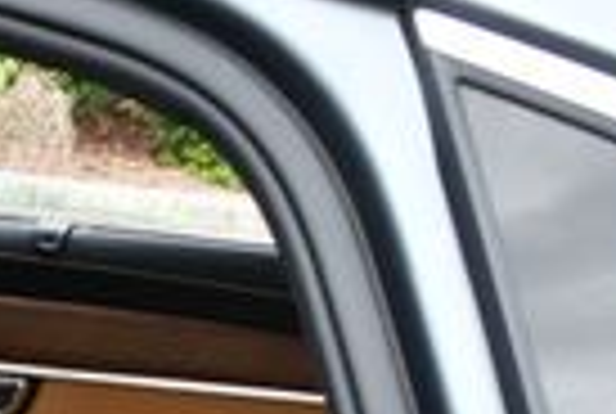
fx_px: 2881
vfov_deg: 7.8
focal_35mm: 168
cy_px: 914
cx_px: -540
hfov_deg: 11.2
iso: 280
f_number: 5.6
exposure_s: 1/250
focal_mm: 18
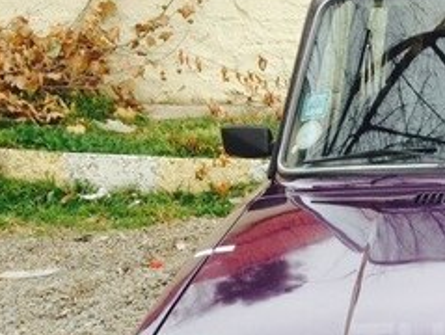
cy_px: 351
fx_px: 1172
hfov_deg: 20.1
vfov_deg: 15.9
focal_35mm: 91
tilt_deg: -19.2
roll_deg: -0.9
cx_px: 542
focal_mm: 4.12
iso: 50
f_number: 2.4
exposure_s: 1/120
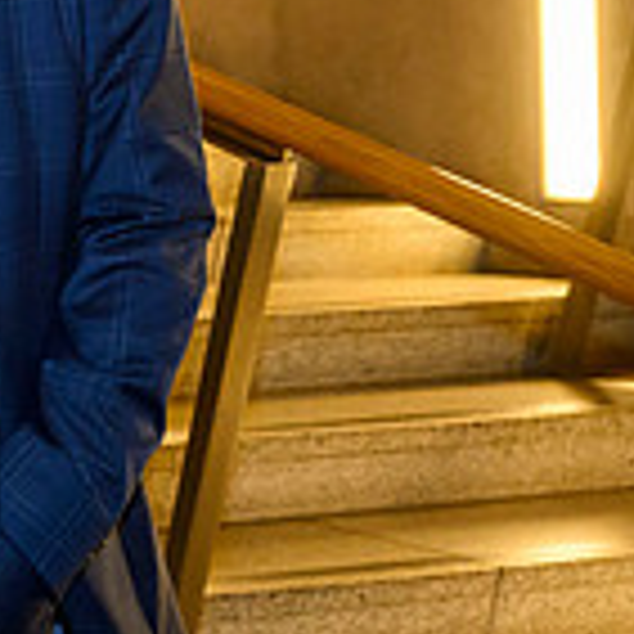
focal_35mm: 135
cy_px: 70
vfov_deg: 12.8
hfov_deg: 11.6
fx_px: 2797
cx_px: -652
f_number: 4.5
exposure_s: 1/125
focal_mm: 35
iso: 4000
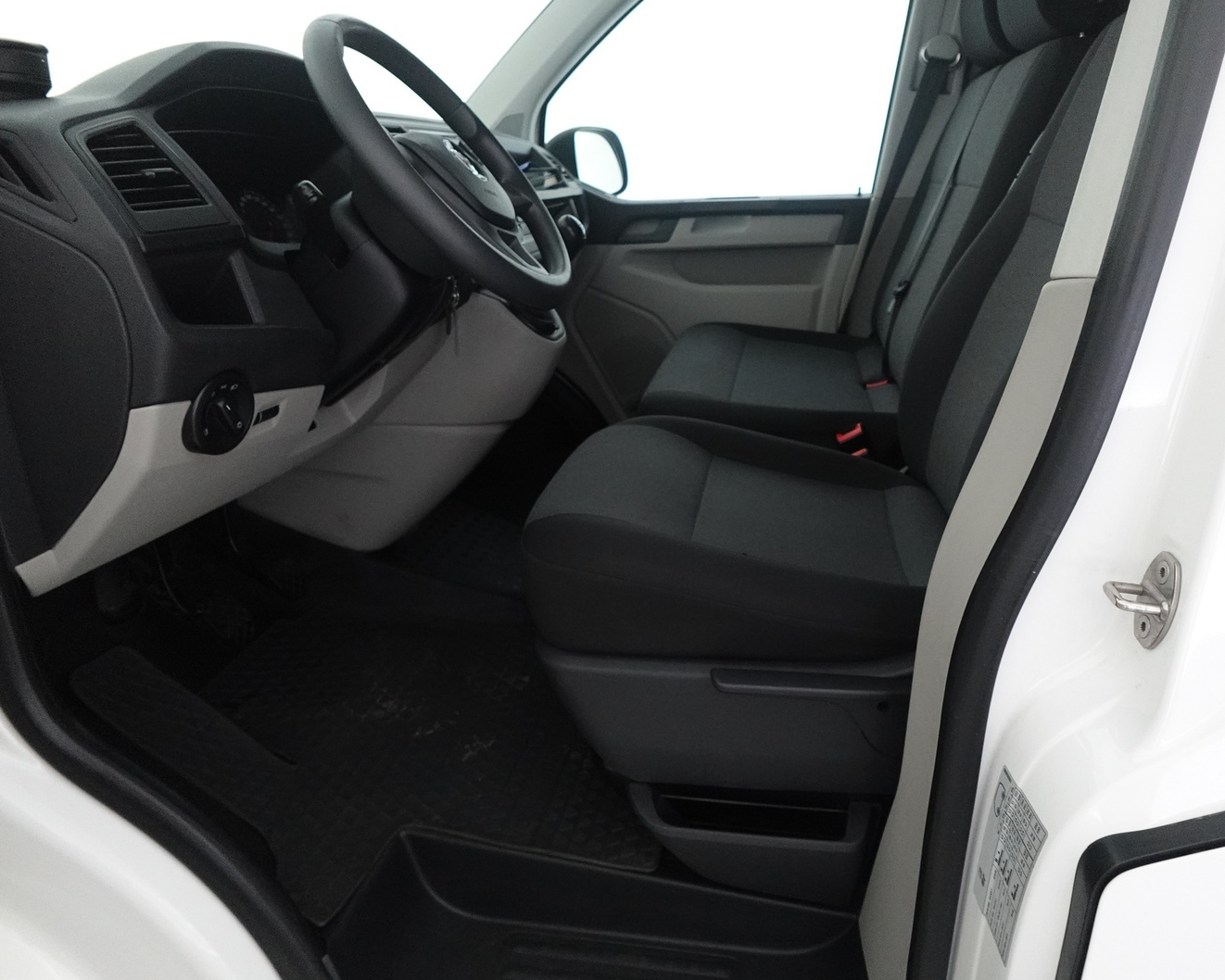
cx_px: 693
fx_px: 834
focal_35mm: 23
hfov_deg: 72.3
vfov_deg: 60.9
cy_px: 496
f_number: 2
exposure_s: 1/80
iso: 1600
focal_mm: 7.6
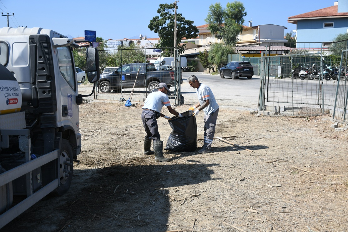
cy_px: 116
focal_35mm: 45
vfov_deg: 29.9
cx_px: 174
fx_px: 435
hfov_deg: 43.6
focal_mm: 30
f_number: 4
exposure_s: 1/1250
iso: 160
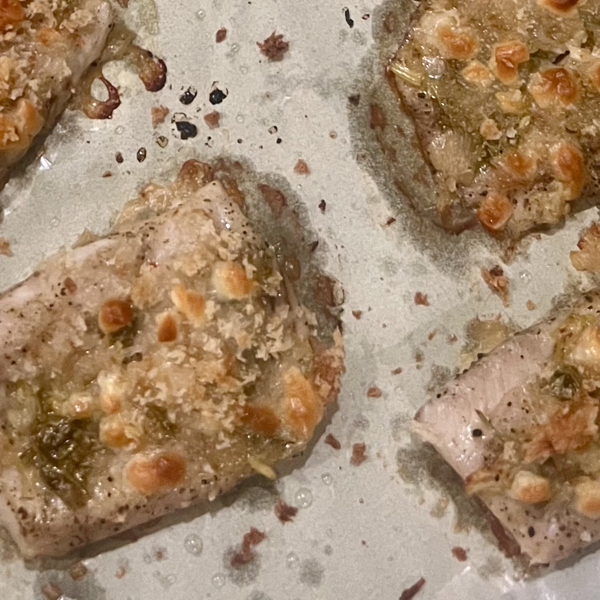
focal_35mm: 71
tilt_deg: -71.6
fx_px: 1392
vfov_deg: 21.9
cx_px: 229
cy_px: -176
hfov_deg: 24.3
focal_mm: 5.7
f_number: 1.5
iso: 400
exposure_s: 1/33
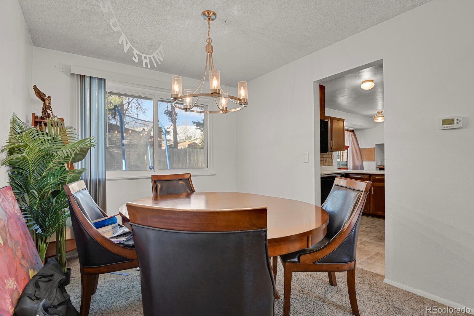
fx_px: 224
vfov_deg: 70.4
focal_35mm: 17
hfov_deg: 93.3
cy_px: 158
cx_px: 237
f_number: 8
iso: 250
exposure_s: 1.3
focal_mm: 17
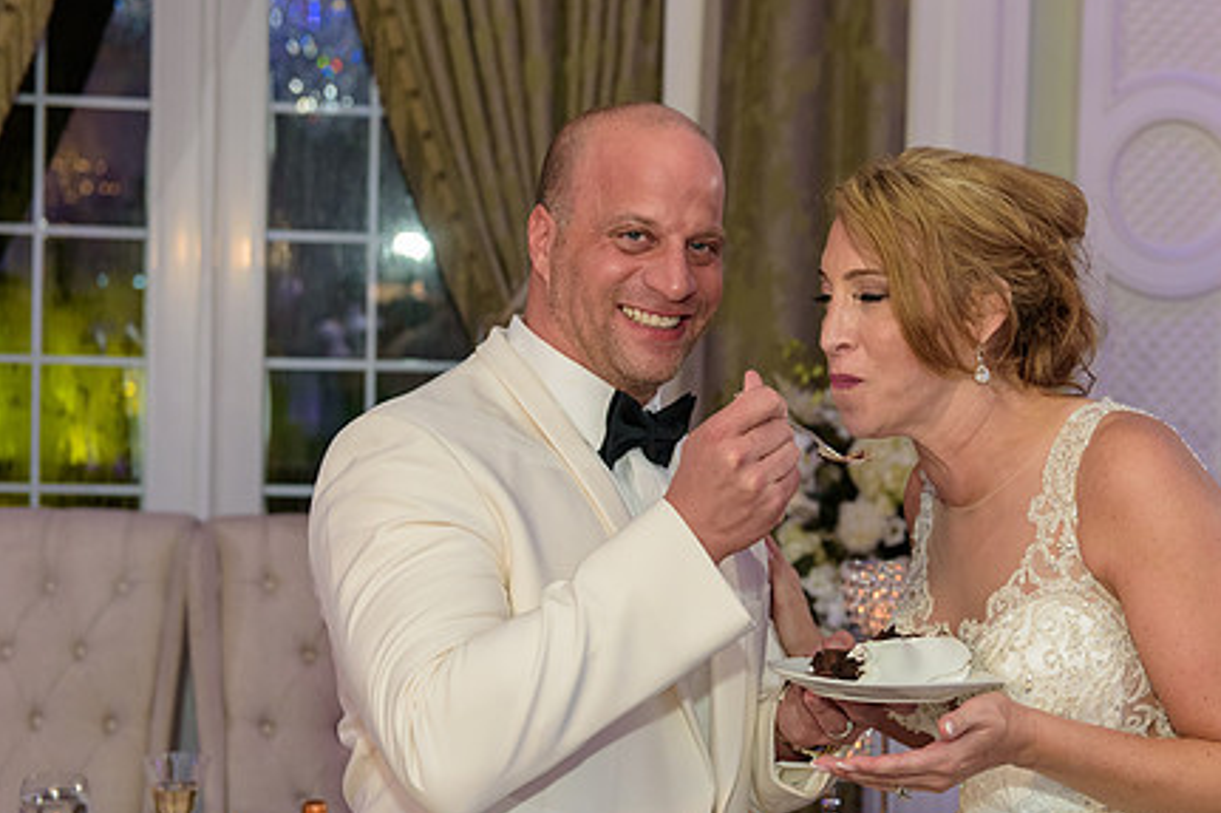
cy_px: 452
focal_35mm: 70
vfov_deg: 19.4
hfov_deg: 28.7
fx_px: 2373
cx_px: 819
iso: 1600
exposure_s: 1/125
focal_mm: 52
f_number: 3.2
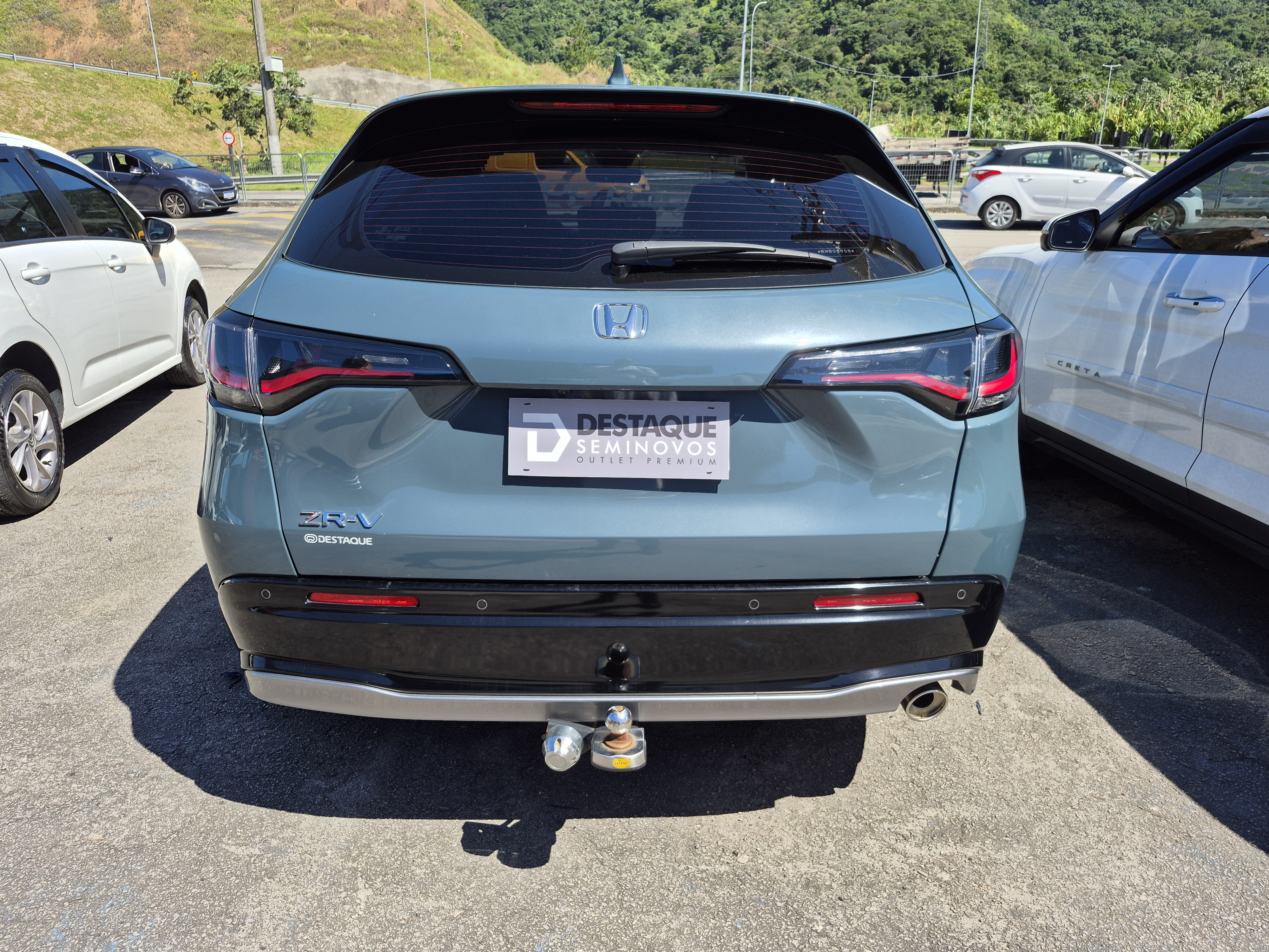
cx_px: 634
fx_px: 843
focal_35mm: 23
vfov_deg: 58.9
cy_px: 476
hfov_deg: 73.9
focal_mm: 5.4
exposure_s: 1/1152
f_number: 1.8
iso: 25
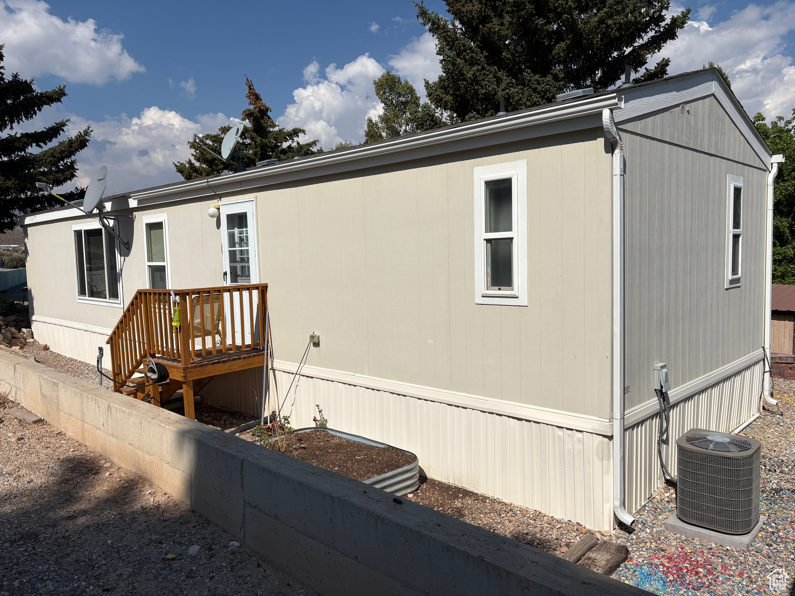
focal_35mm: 26
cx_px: 398
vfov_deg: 53.1
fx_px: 597
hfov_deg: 67.3
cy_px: 298
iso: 50
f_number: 1.6
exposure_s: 1/8850
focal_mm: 5.96
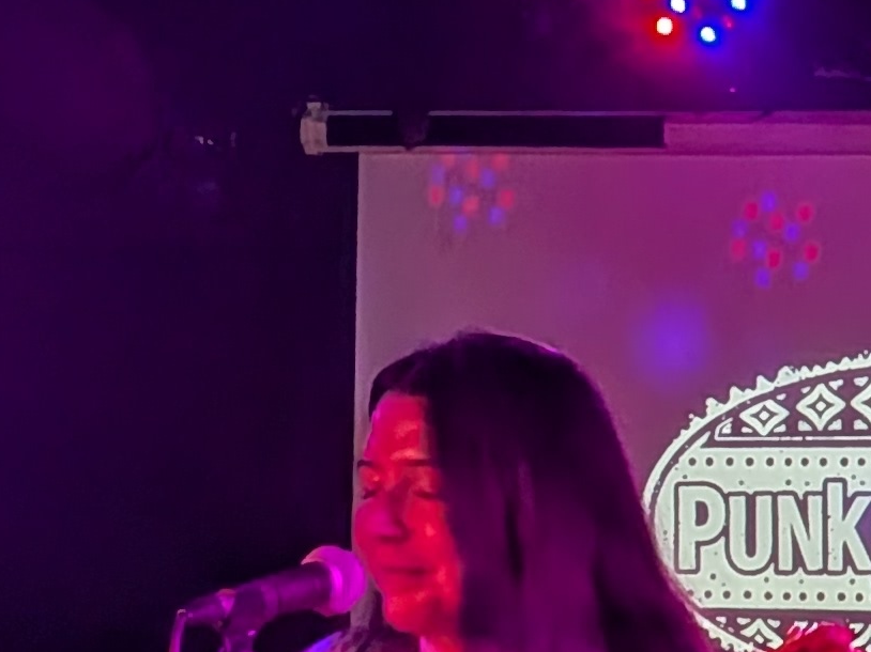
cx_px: 860
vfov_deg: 12.5
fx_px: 2968
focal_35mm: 118
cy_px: 549
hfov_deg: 16.4
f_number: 1.7
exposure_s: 1/51.4
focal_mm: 4.53
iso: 46
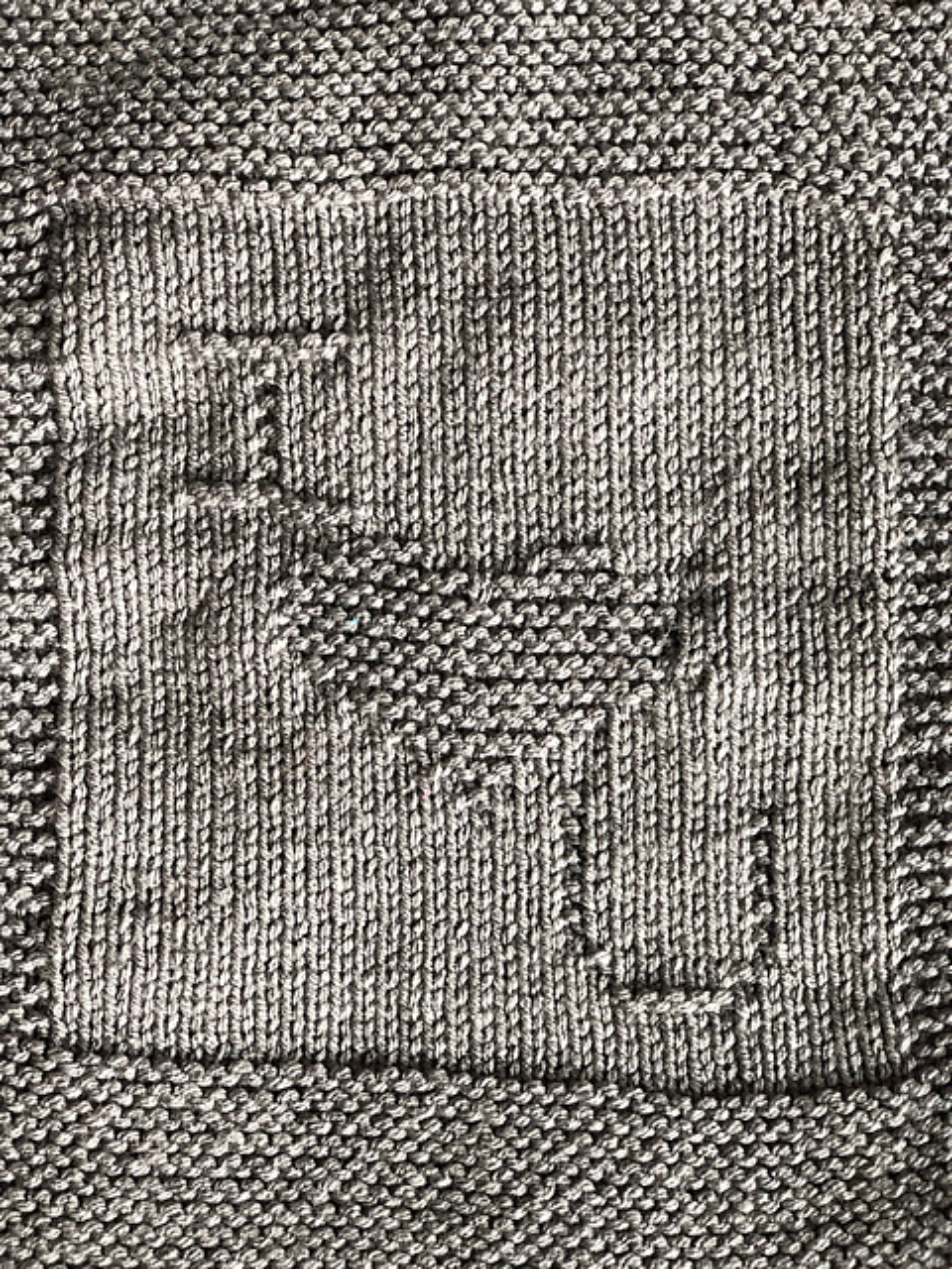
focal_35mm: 57
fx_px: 2090
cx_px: 476
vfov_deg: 33.8
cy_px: 634
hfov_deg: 25.7
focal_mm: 6.6
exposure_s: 1/30
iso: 200
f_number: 2.8
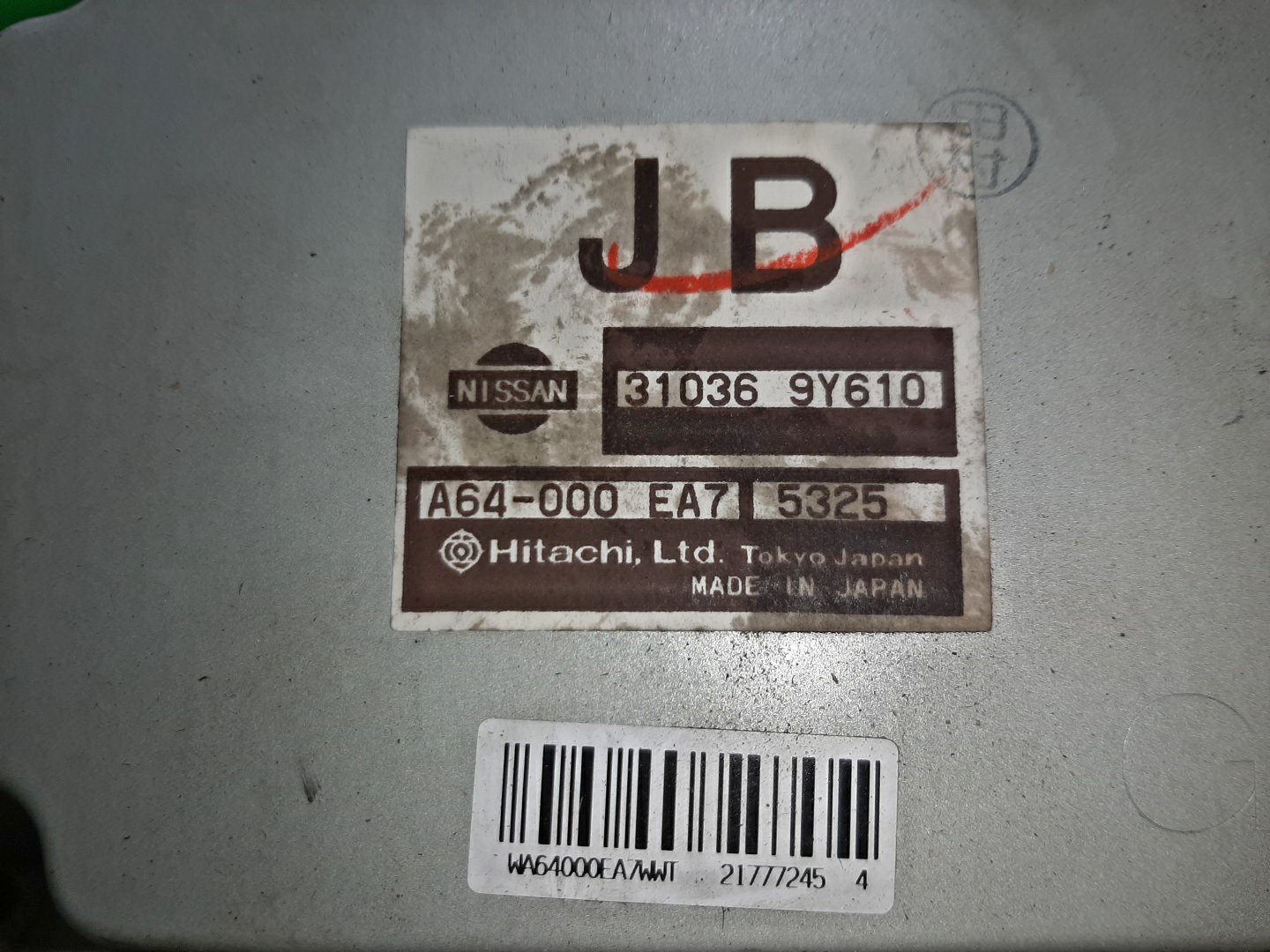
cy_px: 476
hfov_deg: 67.3
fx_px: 954
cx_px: 635
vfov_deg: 53.1
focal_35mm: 26
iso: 40
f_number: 1.7
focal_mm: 3.93
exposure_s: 1/225
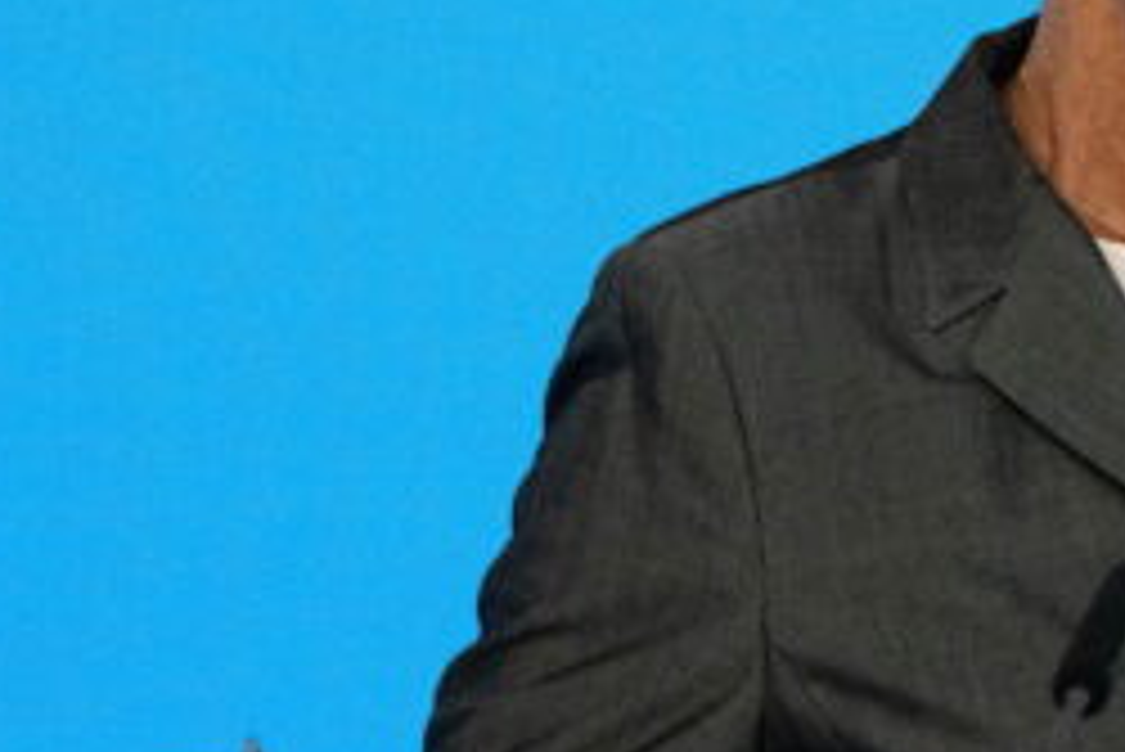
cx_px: 1161
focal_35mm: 921
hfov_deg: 2.2
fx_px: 28797
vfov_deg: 1.5
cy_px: 450
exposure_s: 1/800
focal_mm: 200
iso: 3200
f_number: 2.8
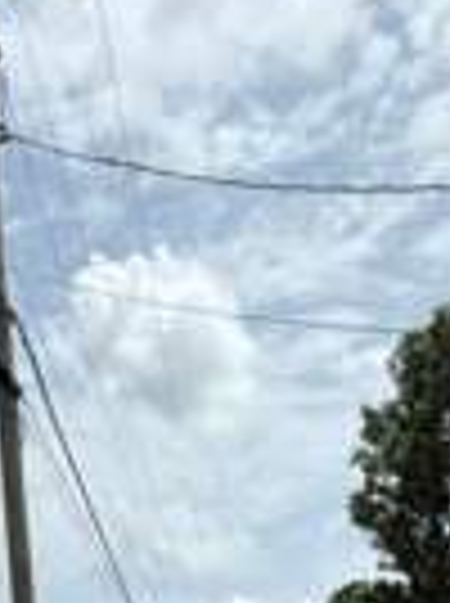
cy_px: 1161
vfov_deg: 19.3
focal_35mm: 67
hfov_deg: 21.9
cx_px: 234
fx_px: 1165
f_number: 2.2
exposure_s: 1/1431
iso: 20
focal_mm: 2.22
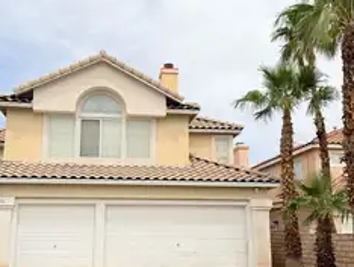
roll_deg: +0.5
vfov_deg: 35.1
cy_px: 161
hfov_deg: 45.7
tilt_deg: +9.7
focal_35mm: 41
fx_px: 420
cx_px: 160
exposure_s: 1/5714
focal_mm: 6.76
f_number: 1.78
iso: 80
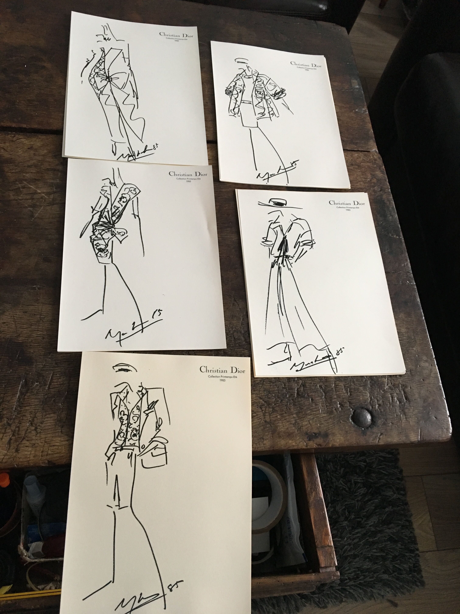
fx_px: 514
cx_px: 230
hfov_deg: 48.2
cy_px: 307
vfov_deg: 61.7
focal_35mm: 29
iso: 160
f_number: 2.2
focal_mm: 4.15
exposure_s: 1/33
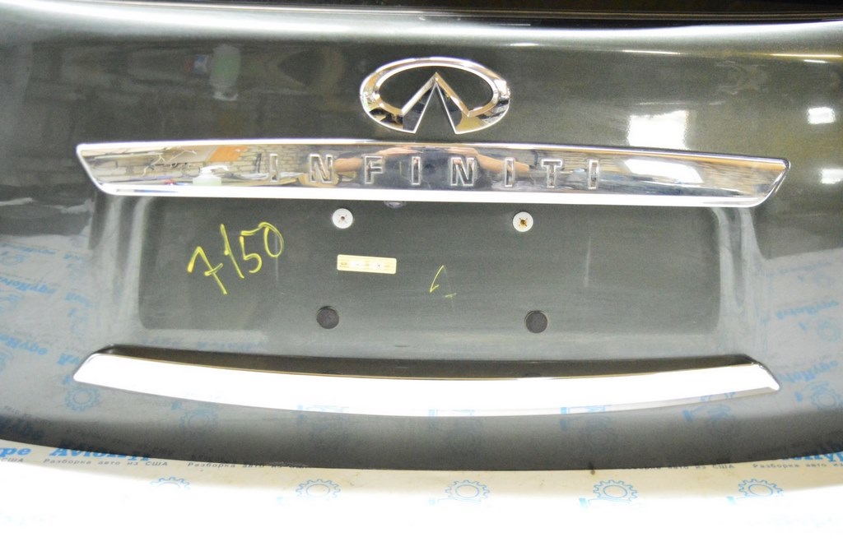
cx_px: 422
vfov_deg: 34.2
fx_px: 912
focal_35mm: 39
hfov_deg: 49.6
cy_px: 280
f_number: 4.2
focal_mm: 26
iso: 6400
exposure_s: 1/80
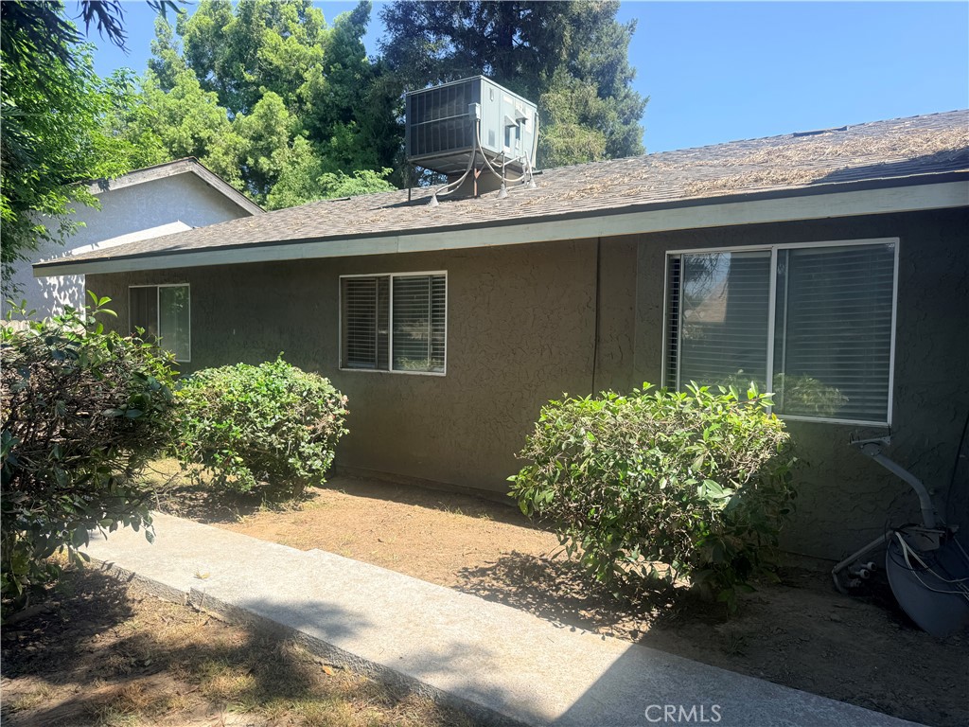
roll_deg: -0.3
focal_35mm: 24
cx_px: 484
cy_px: 364
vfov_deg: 56.8
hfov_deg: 71.6
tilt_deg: -0.8
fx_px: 672
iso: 80
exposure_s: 1/1522
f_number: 1.78
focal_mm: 6.76
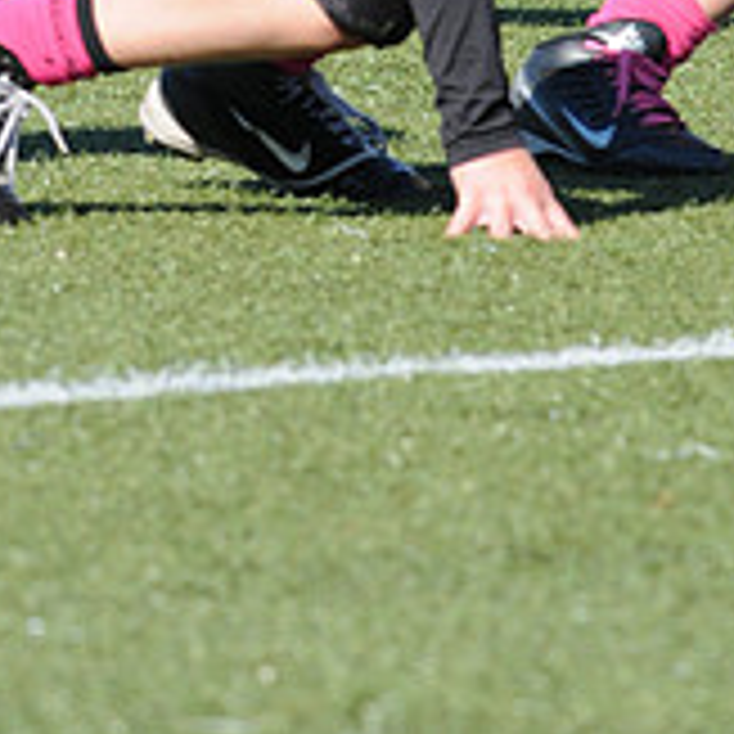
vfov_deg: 1.3
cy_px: -563
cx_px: 119
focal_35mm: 1359
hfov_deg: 1.3
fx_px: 32602
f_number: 6.3
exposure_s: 1/500
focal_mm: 300
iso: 200
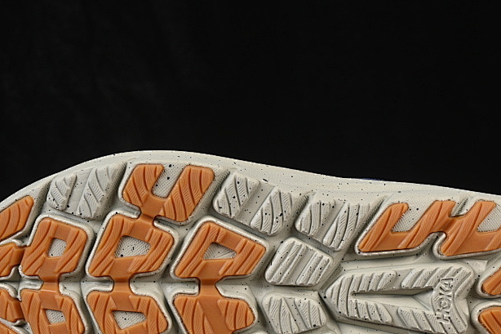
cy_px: 215
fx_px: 1836
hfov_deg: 15.5
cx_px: 280
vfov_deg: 10.4
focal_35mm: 132
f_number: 8
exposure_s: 1/80
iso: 160
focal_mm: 50
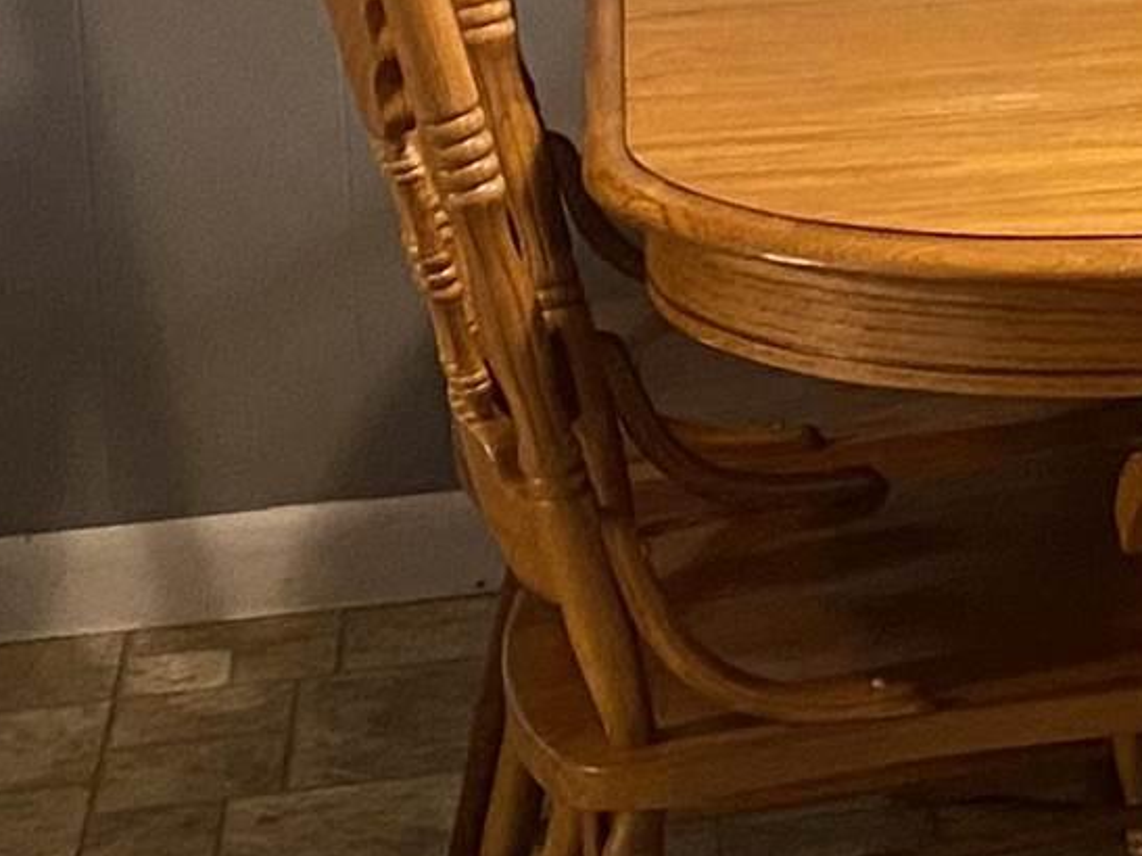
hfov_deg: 12.4
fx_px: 4816
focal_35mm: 146
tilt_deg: -7.0
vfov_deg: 9.9
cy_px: -390
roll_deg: +0.0
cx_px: 2071
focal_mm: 4.25
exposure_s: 1/60
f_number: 1.8
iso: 400
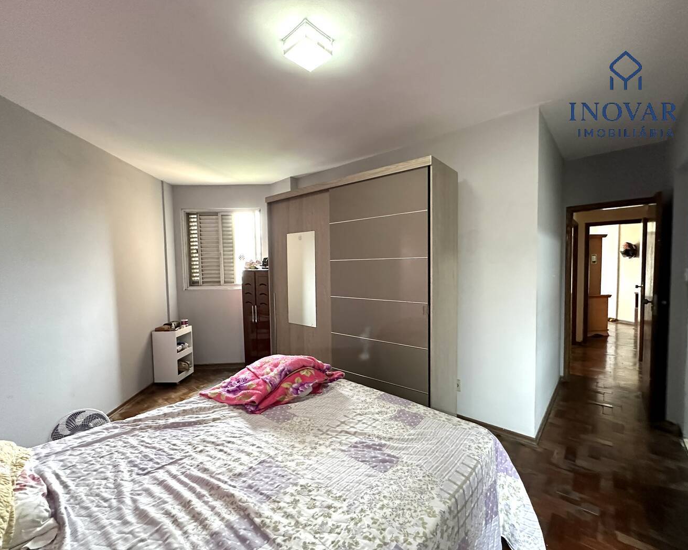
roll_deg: +0.7
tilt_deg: -2.8
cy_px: 281
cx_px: 348
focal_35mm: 15
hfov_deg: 96.8
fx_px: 305
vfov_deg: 84.0
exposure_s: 1/60
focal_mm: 2.22
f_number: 2.2
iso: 640
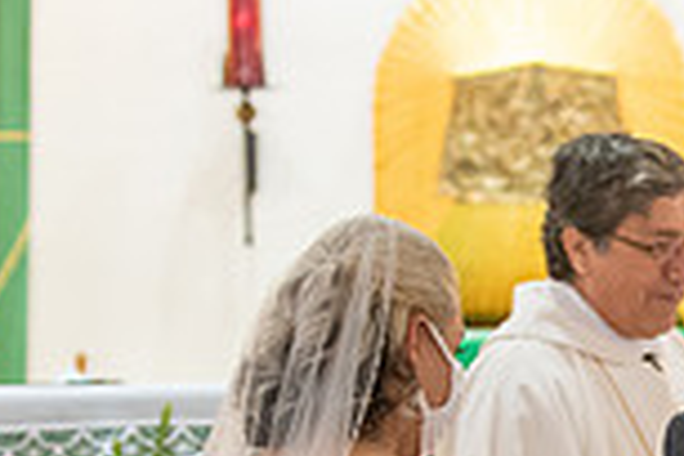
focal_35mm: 265
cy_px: 606
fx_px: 5035
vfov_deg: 5.2
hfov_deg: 7.7
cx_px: 805
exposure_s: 1/160
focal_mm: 70
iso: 2000
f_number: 2.8
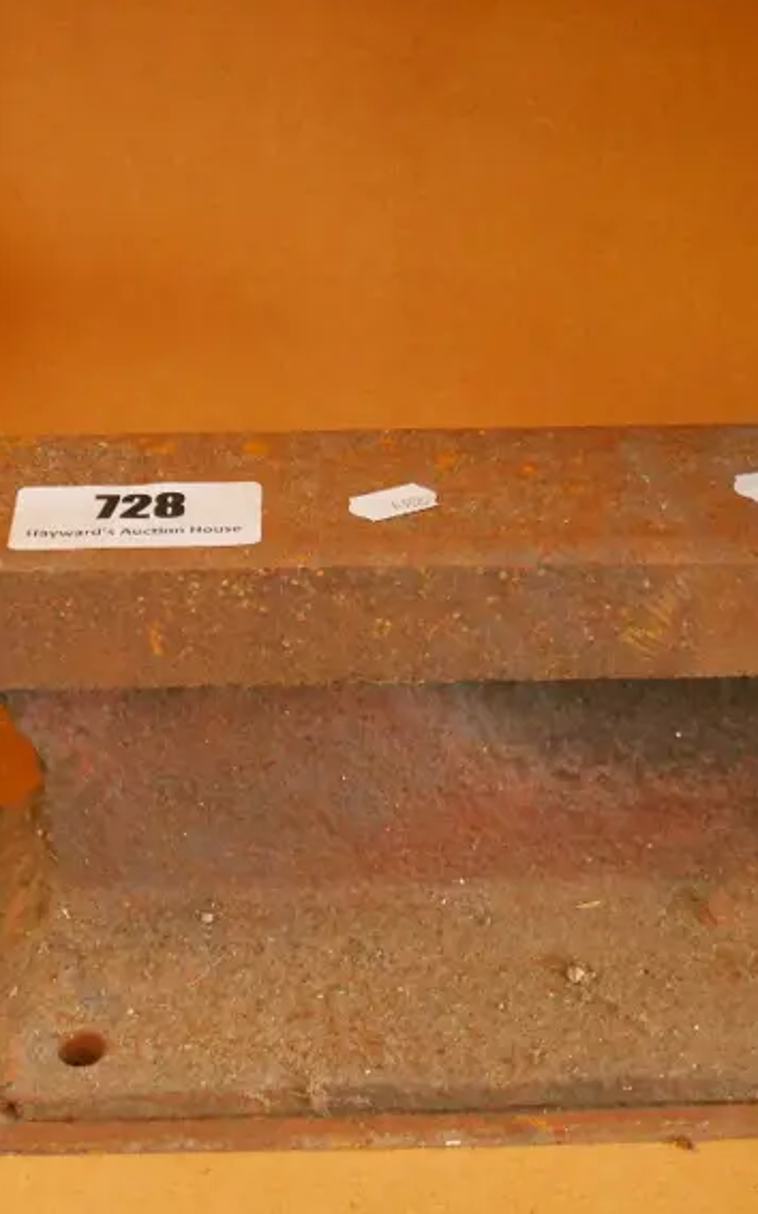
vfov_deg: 29.7
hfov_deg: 18.9
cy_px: 731
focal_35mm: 69
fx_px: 2282
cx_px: 409
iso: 3200
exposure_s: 1/80
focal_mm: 18
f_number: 4.2
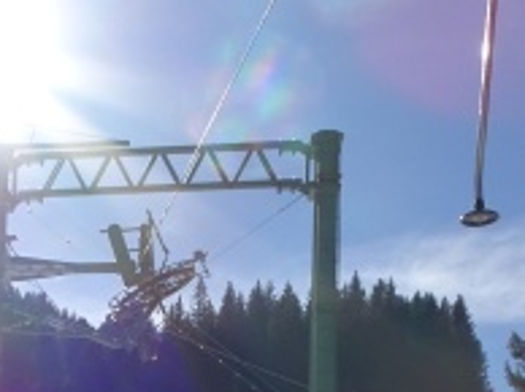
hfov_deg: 19.3
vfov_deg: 13.5
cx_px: 5
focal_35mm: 99
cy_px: 679
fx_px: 1500
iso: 80
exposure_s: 1/1600
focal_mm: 4.1
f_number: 3.5
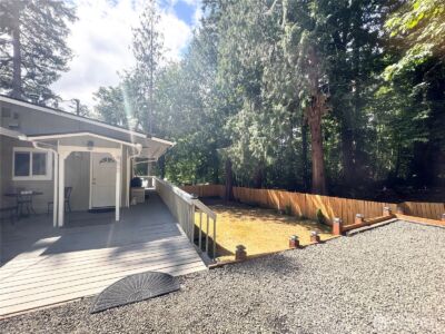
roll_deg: -0.6
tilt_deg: -0.1
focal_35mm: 14
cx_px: 222
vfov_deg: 85.7
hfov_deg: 102.1
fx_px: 180
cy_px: 167
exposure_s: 1/341
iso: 40
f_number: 2.2
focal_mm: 2.22
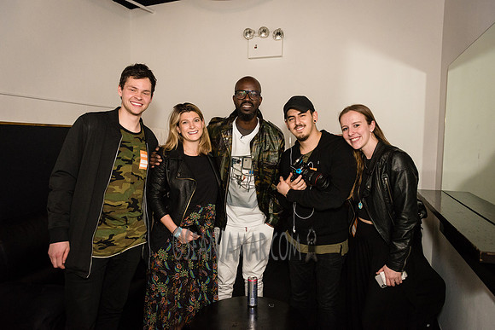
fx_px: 330
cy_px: 165
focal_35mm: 24
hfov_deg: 73.7
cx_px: 248
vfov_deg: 53.2
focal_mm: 24
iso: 4000
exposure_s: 1/640
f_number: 4
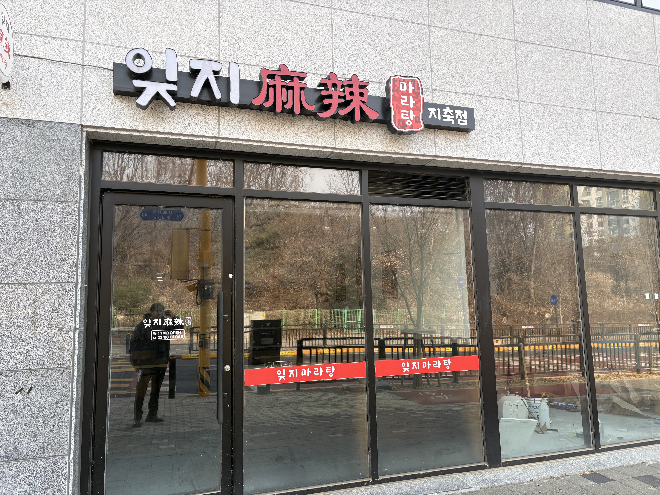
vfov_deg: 53.1
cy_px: 248
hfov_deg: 67.3
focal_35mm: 26
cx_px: 330
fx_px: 496
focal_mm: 5.96
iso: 50
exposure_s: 1/377
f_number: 1.6
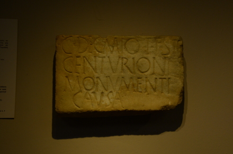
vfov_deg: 23.7
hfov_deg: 35.1
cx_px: 116
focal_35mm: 57
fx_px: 368
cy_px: 77
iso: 1000
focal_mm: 38
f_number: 8
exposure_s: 1/250
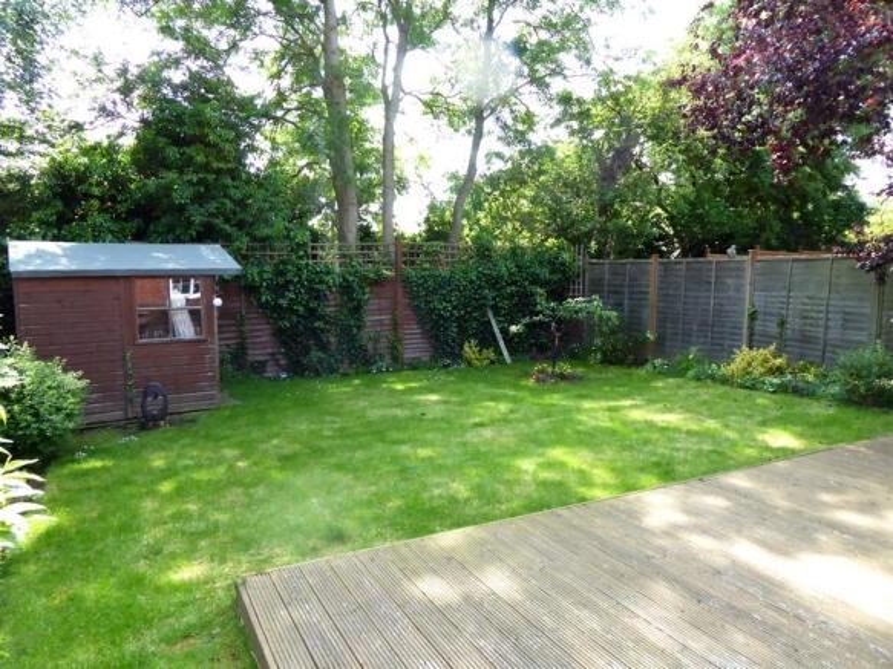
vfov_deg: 54.9
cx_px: 446
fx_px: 645
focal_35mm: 25
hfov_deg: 69.4
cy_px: 334
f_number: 3.3
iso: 250
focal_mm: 4.3
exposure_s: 1/250
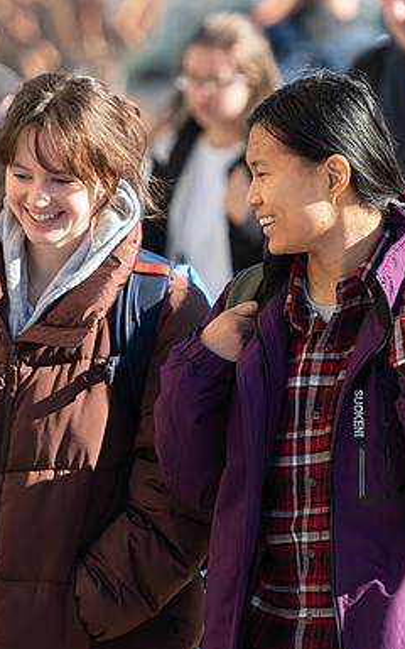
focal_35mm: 395
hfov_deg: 3.3
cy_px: 302
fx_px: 6976
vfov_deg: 5.3
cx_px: 282
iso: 80
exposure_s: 1/500
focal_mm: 150
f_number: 5.6
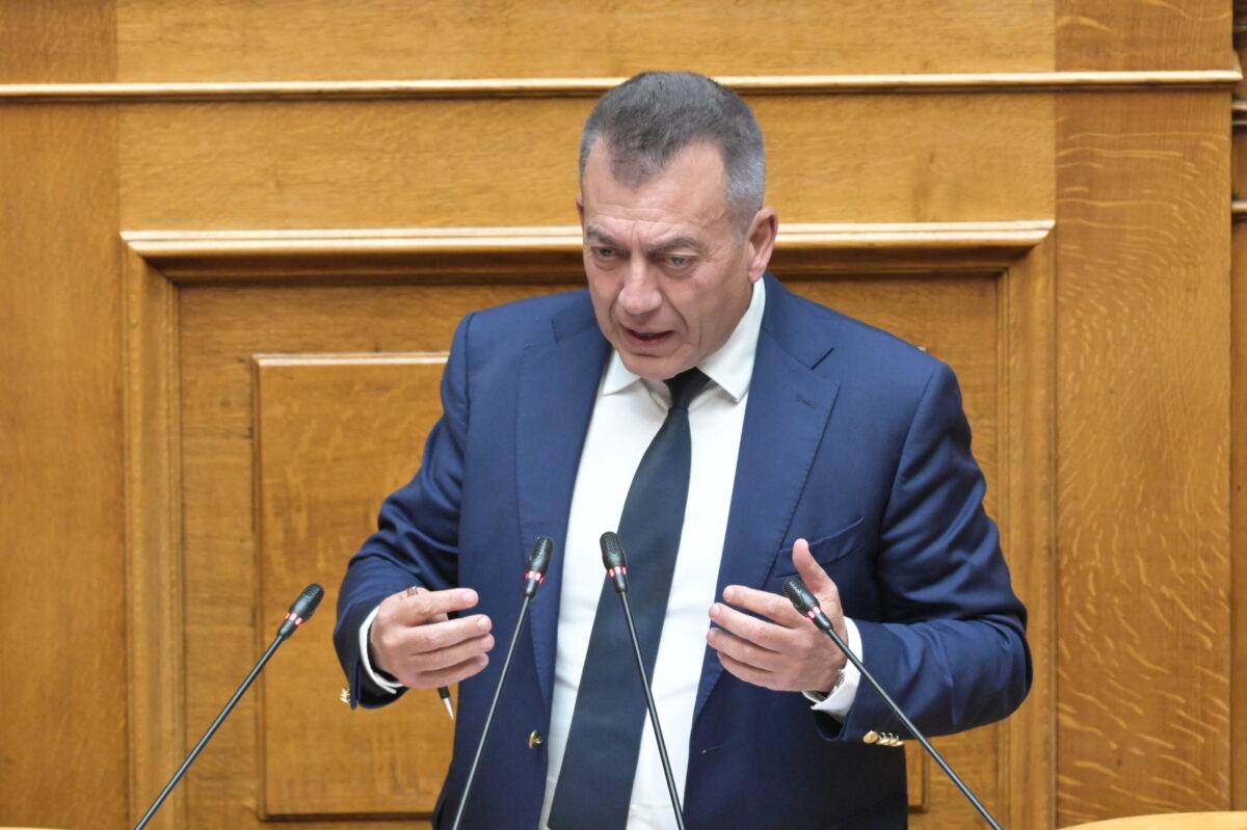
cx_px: 624
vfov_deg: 2.9
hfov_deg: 4.3
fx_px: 16619
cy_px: 415
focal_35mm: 480
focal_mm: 320
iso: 5000
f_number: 5.6
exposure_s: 1/200
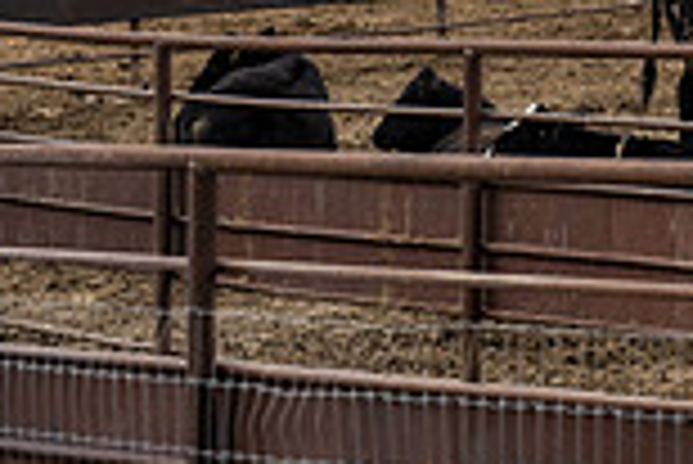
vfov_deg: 5.2
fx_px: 5067
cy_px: -300
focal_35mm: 263
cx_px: 1094
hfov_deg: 7.7
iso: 500
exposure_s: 1/10000
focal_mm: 70
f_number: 2.8
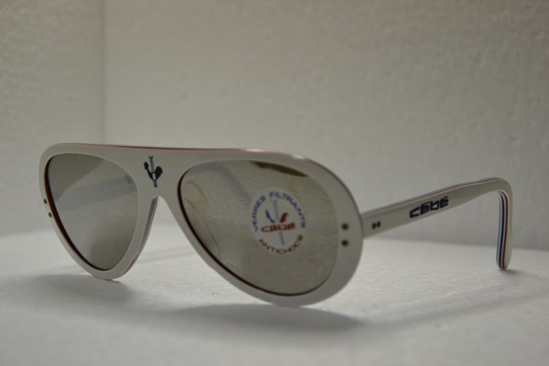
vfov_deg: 18.2
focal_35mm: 75
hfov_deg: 27.0
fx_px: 1144
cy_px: 183
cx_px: 274
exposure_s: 1/60
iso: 400
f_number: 5
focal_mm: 50
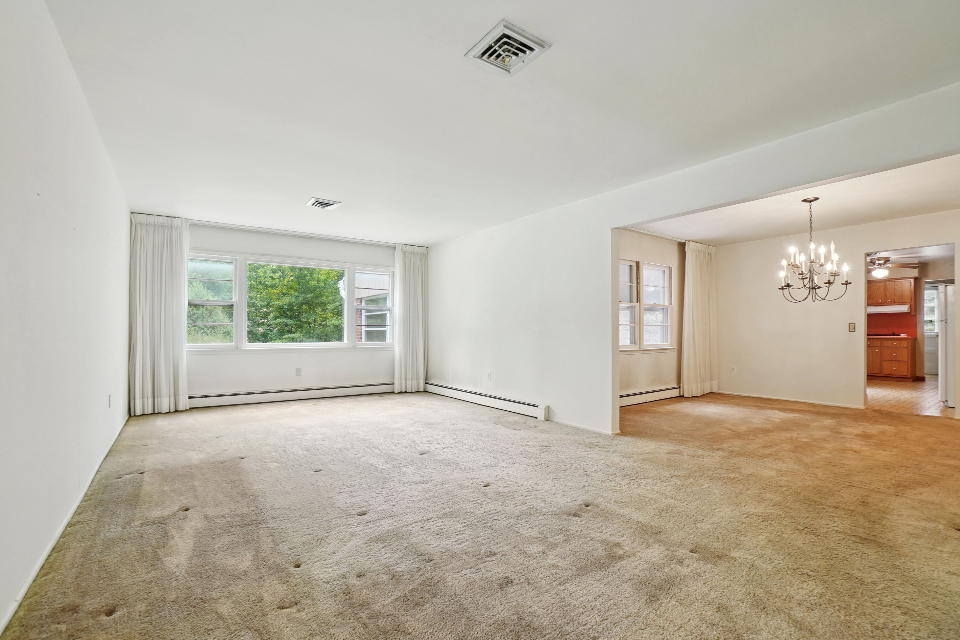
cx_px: 480
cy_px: 320
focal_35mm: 15
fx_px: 400
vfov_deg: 77.3
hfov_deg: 100.4
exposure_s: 1/20
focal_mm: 10
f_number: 8
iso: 800
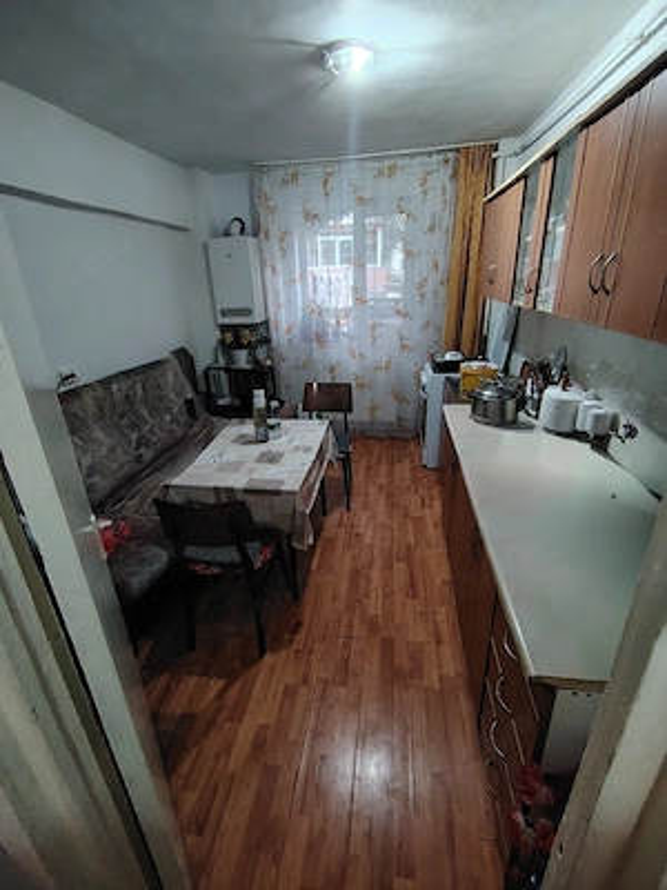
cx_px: 334
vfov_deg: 91.0
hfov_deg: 74.7
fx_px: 437
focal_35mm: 17
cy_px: 445
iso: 408
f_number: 2.2
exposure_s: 1/33.3
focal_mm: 1.42
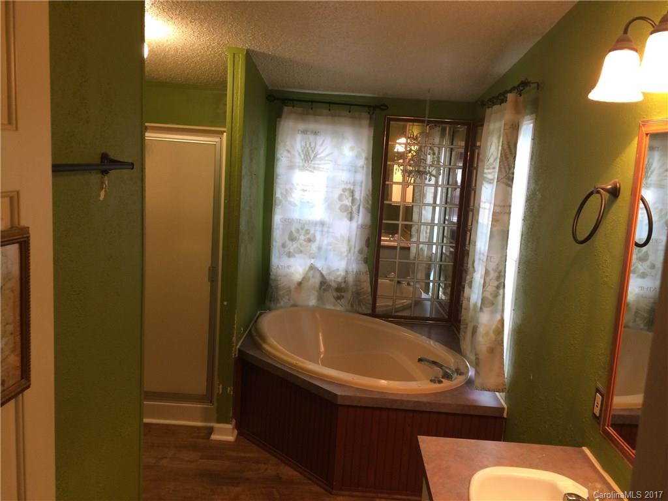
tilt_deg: -9.3
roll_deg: -2.6
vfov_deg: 48.2
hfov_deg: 61.7
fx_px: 560
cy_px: 250
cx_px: 334
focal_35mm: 29
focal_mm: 4.15
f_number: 2.2
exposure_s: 1/30
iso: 80
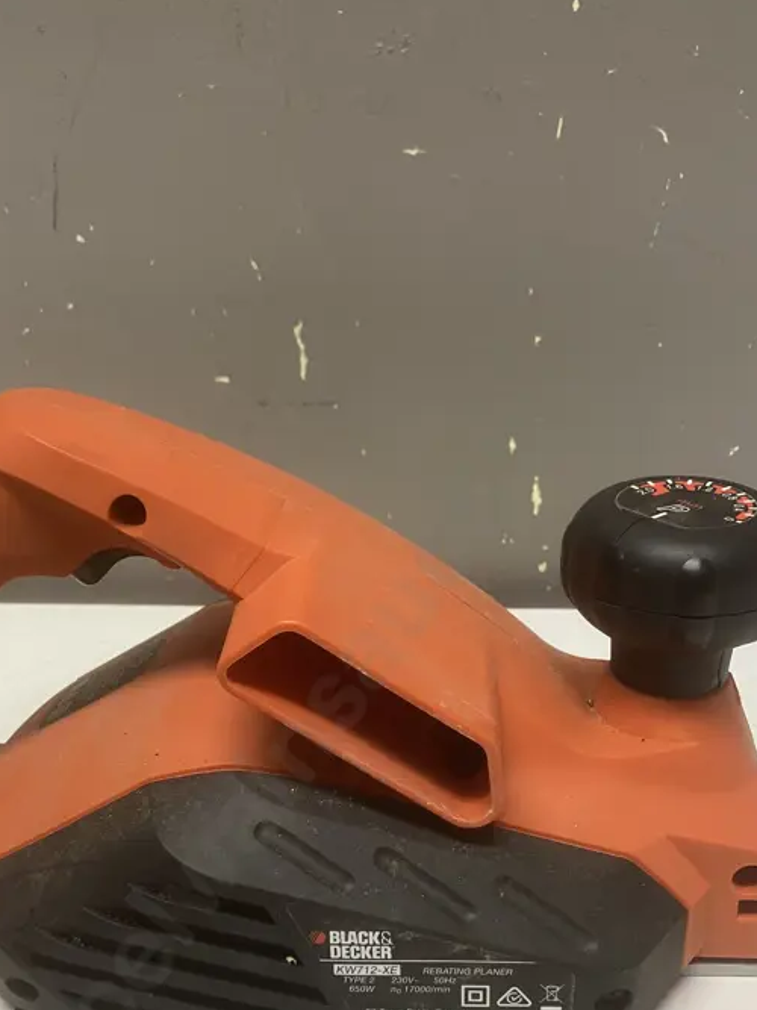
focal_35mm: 43
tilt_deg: -28.1
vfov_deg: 42.9
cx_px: 324
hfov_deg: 33.5
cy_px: 718
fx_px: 1254
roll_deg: +1.7
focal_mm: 3.99
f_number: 1.8
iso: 80
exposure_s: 1/50
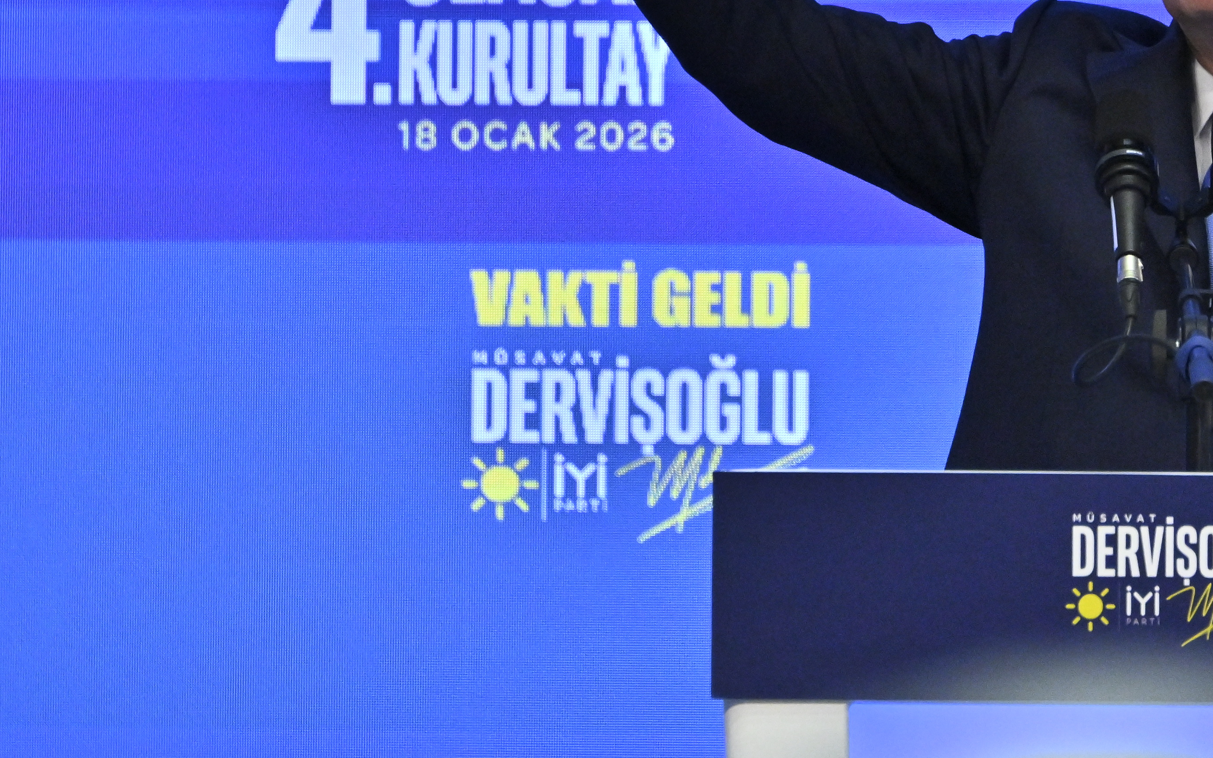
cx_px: 1277
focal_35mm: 530
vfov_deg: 2.5
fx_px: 17521
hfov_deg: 4.0
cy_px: 264
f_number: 5.6
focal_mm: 230
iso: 2000
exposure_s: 1/250
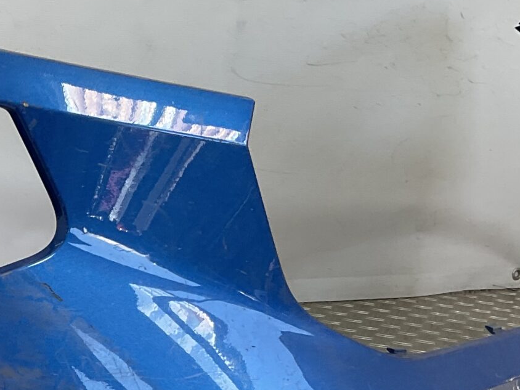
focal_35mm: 88
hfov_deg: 21.0
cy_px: 365
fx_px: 1322
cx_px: -73
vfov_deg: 16.5
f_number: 1.8
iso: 16
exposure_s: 1/214
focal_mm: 3
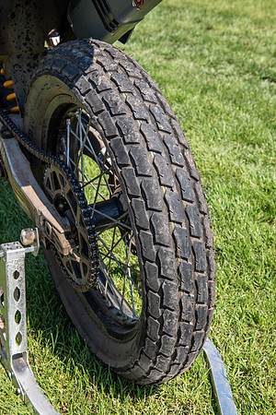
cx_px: 138
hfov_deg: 26.0
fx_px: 598
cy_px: 208
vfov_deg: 38.2
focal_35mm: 52
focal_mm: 52
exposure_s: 1/200
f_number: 8
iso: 100
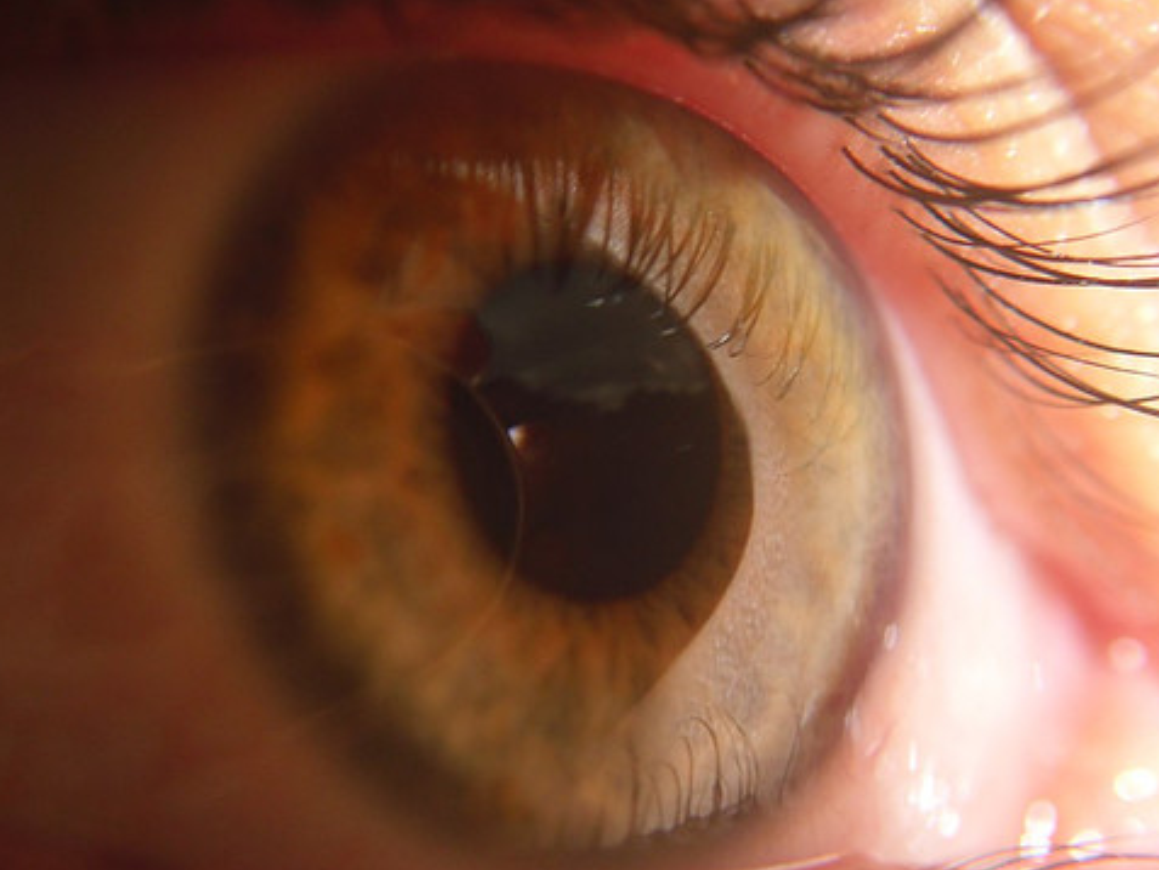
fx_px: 3014
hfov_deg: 21.8
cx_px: 520
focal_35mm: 90
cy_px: 390
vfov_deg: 16.4
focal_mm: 13.1
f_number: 4.6
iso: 100
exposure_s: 1/60
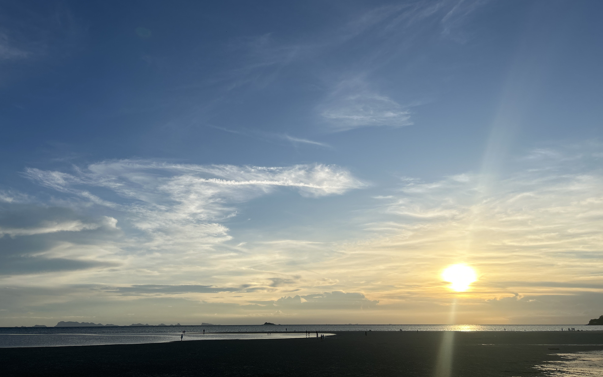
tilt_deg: +19.5
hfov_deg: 66.5
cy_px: 155
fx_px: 460
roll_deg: +0.5
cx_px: 301
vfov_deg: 44.3
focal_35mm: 28
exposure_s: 1/5076
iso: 50
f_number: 1.5
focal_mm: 5.7
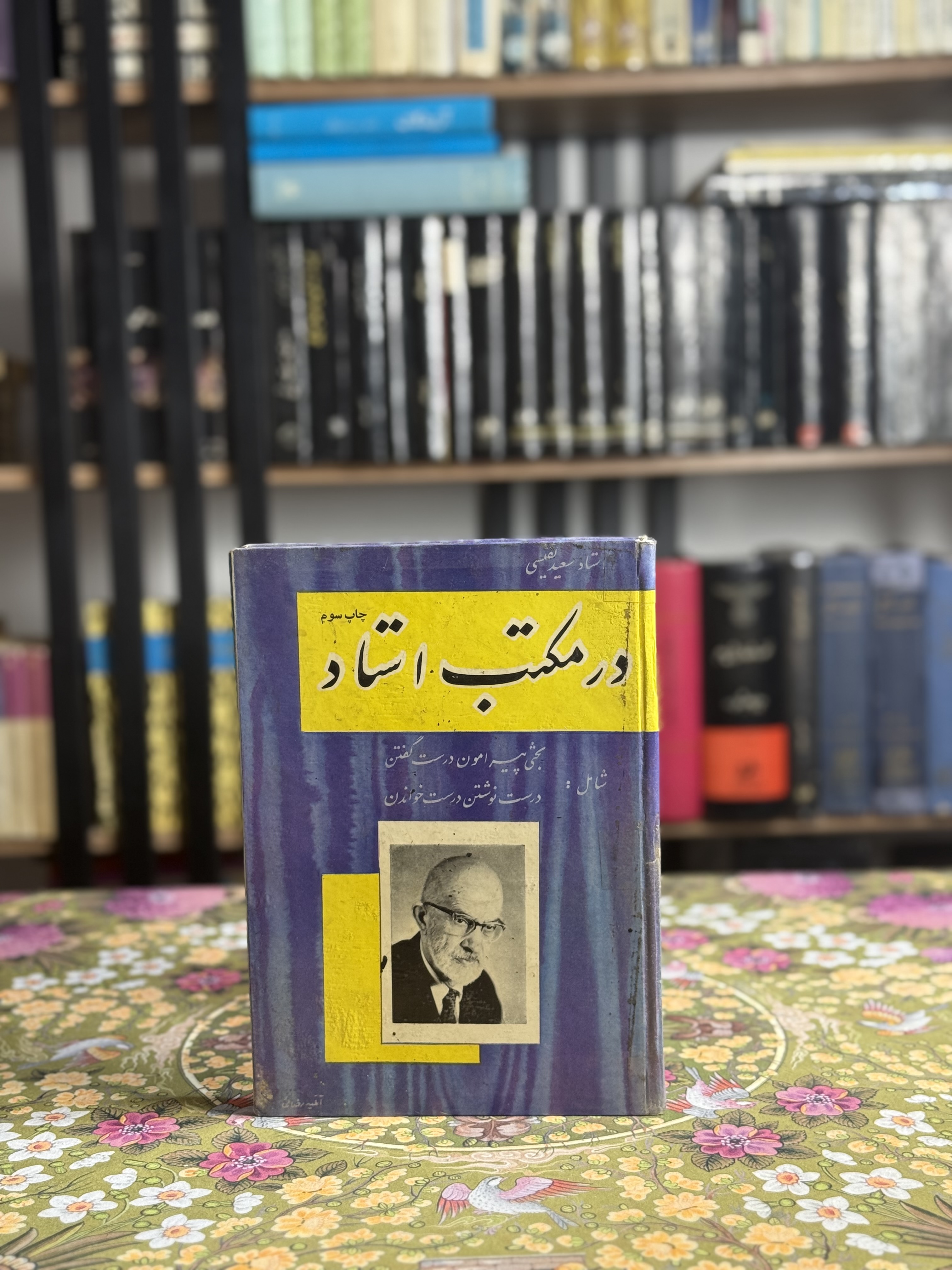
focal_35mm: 48
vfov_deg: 39.7
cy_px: 635
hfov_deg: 30.3
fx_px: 1760
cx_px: 476
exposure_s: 1/50
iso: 80
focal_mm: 6.76
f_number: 1.78
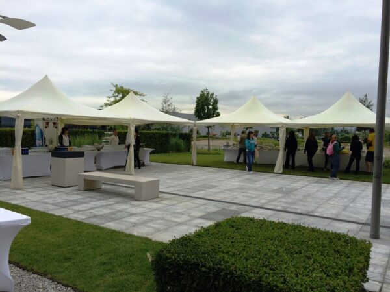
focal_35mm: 29
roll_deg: -0.2
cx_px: 195
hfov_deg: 61.7
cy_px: 146
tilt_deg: -1.8
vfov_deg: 48.2
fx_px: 327
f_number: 2.2
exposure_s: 1/1109
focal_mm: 4.15
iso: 32
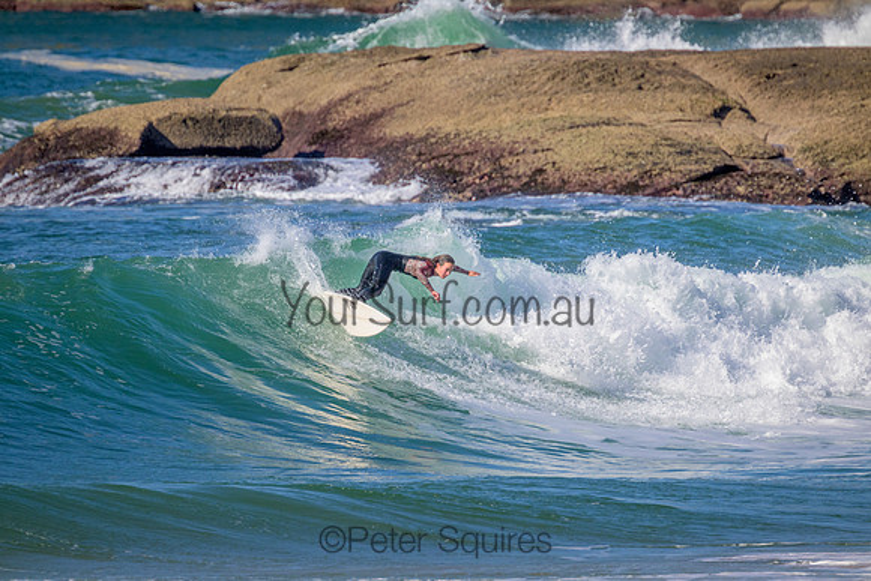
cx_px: 436
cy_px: 290
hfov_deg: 2.6
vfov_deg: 1.7
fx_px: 19359
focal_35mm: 800
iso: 1100
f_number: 11
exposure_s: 1/2000
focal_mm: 800
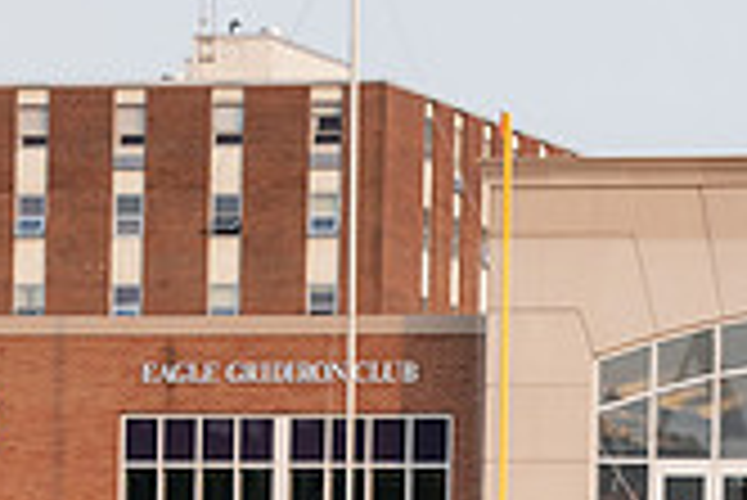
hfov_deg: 5.9
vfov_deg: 3.9
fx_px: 7269
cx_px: 342
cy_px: 786
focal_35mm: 350
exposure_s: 1/400
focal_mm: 100
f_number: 6.3
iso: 640
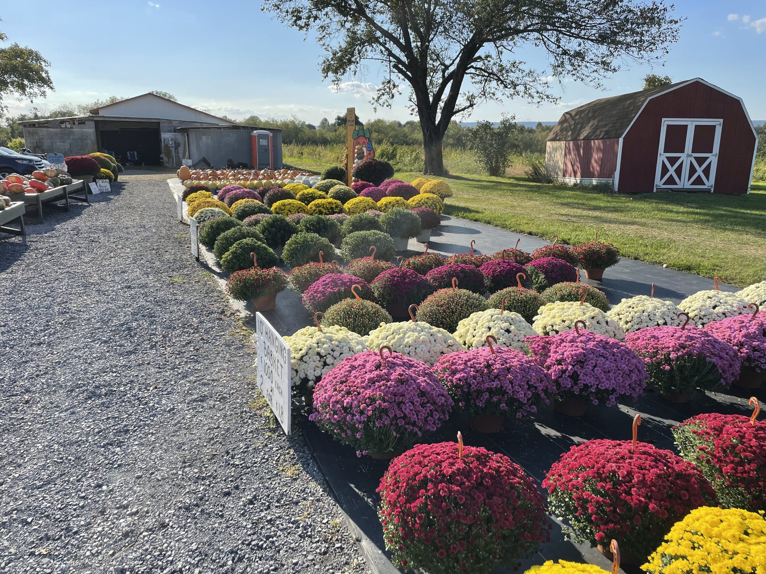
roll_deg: -0.4
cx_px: 383
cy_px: 287
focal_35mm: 26
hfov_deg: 67.3
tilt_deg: -14.2
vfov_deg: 53.1
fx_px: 575
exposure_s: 1/2451
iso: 32
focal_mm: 4.2
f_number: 1.6
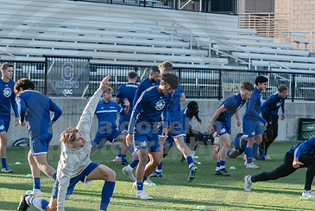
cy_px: 135
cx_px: 108
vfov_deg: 8.5
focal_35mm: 162
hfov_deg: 12.7
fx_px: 1419
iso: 1250
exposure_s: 1/1000
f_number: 6.3
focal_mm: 102
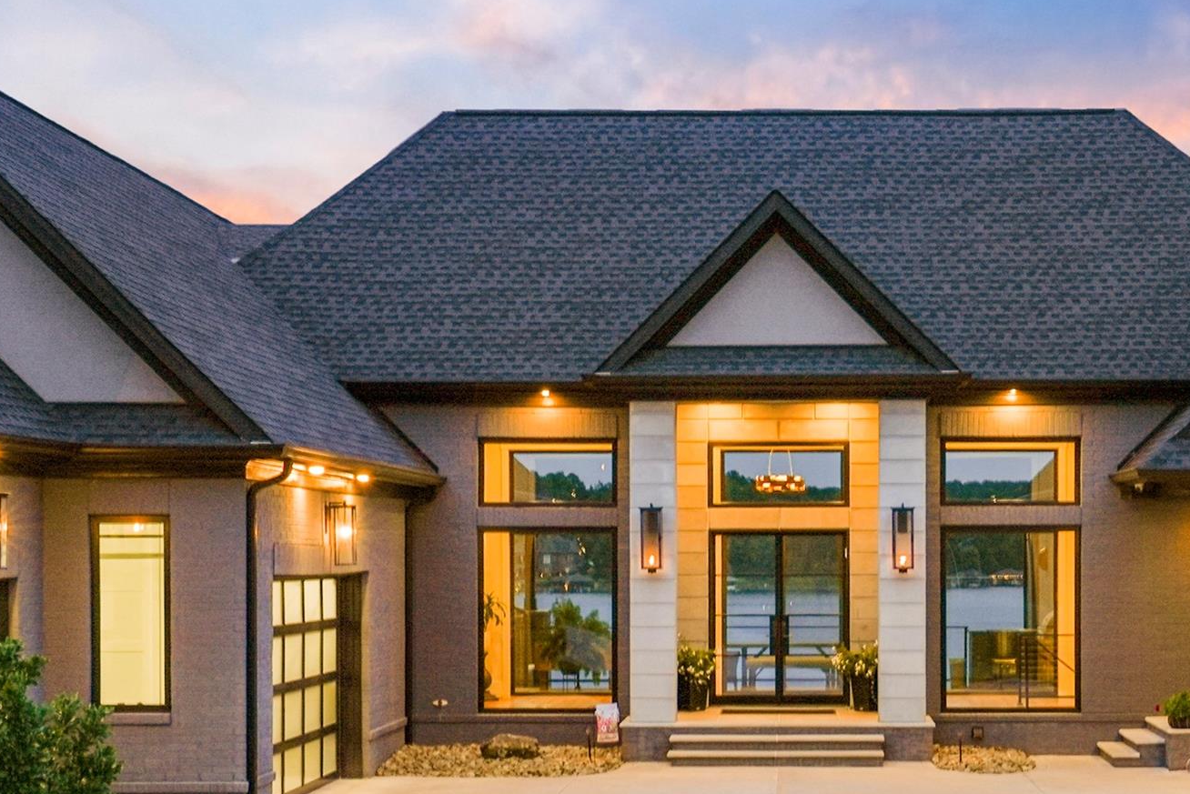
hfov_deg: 27.9
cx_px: 775
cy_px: 530
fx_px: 2381
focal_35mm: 72
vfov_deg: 18.9
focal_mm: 46
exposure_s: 1/8
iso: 640
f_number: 11
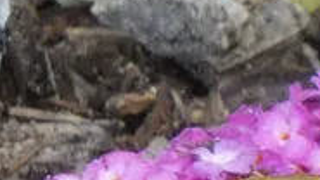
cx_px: 429
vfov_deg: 0.6
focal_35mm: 1937
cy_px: 294
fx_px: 16433
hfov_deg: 1.1
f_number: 5.6
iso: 160
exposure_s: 1/100
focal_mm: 92.3
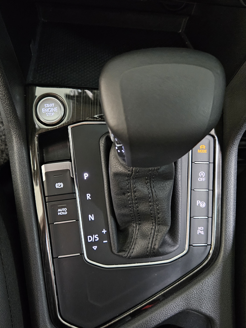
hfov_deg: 45.4
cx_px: 111
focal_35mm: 31
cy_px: 162
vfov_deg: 58.4
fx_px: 294
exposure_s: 1/24
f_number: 1.8
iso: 1250
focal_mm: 5.4
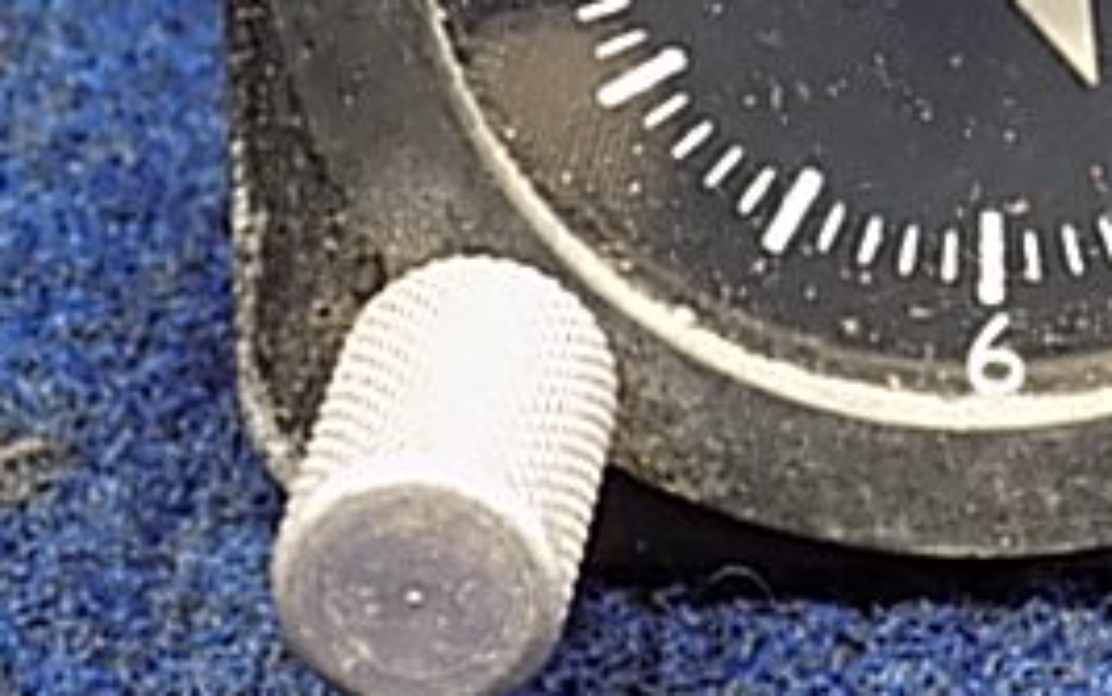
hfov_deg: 12.6
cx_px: 970
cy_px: -142
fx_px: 5001
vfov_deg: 7.9
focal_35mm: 165
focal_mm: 11.5
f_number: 4.1
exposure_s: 1/6
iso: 400
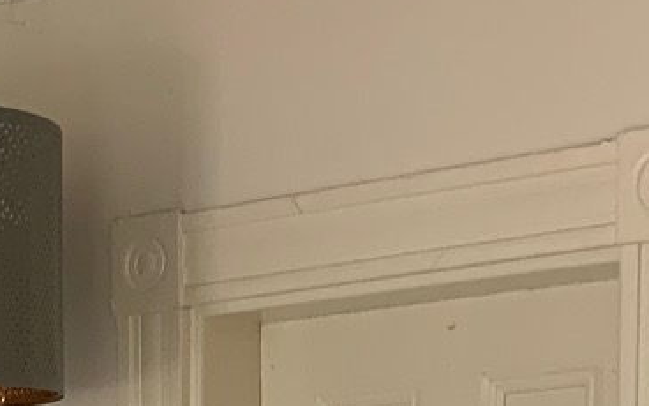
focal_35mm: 151
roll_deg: +0.7
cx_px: 4
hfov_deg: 13.7
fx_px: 2671
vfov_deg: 7.7
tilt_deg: -9.6
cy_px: 1156
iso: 125
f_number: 1.8
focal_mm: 4.25
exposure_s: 1/60
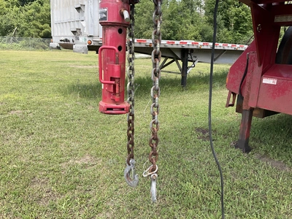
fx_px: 245
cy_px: 110
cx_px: 146
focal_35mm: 29
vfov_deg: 48.2
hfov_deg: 61.7
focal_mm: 3
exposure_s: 1/491
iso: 25
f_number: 1.8
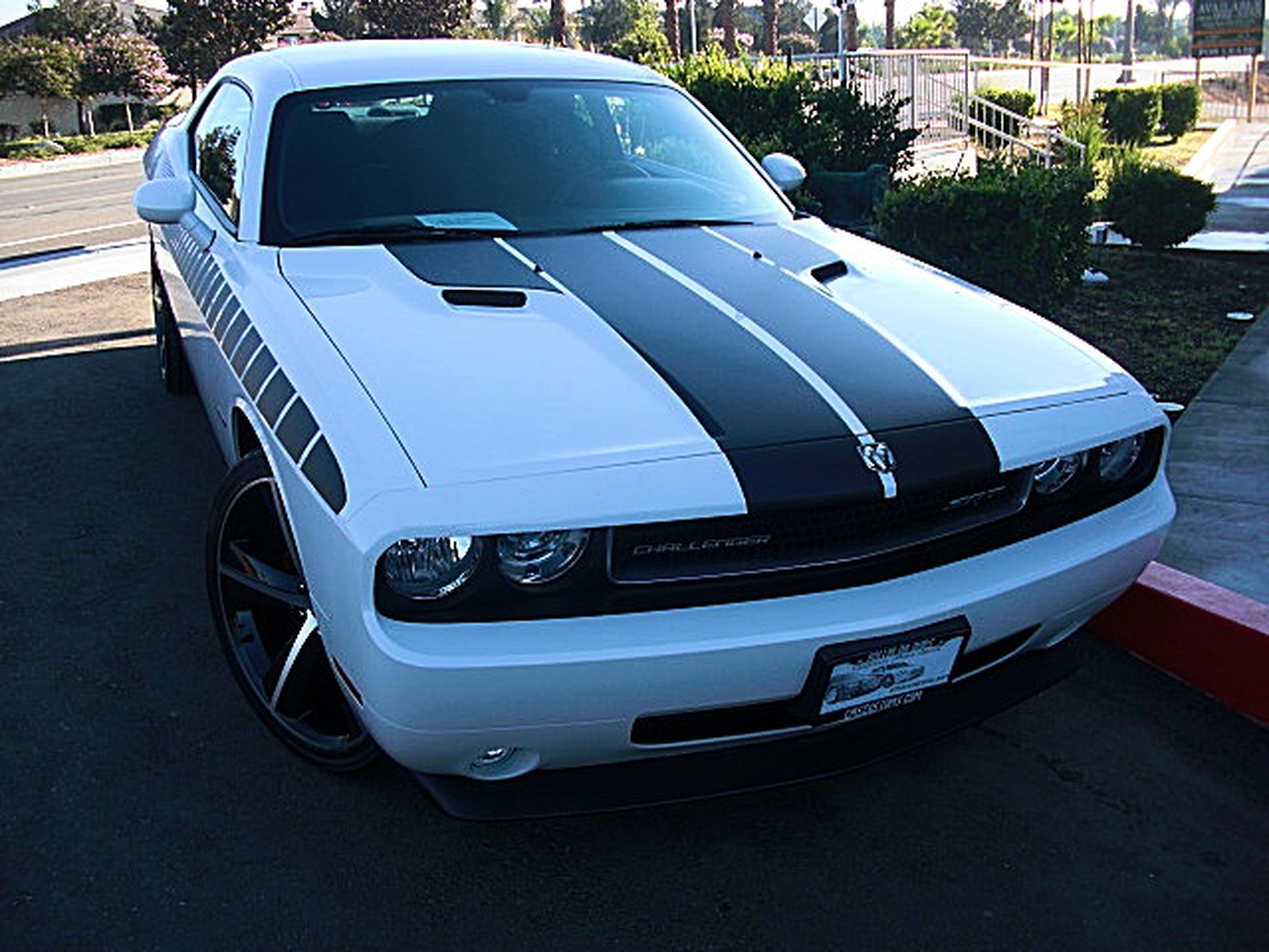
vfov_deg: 39.7
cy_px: 476
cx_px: 634
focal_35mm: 36
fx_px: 1320
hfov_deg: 51.4
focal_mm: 6.3
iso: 50
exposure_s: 1/320
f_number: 2.8
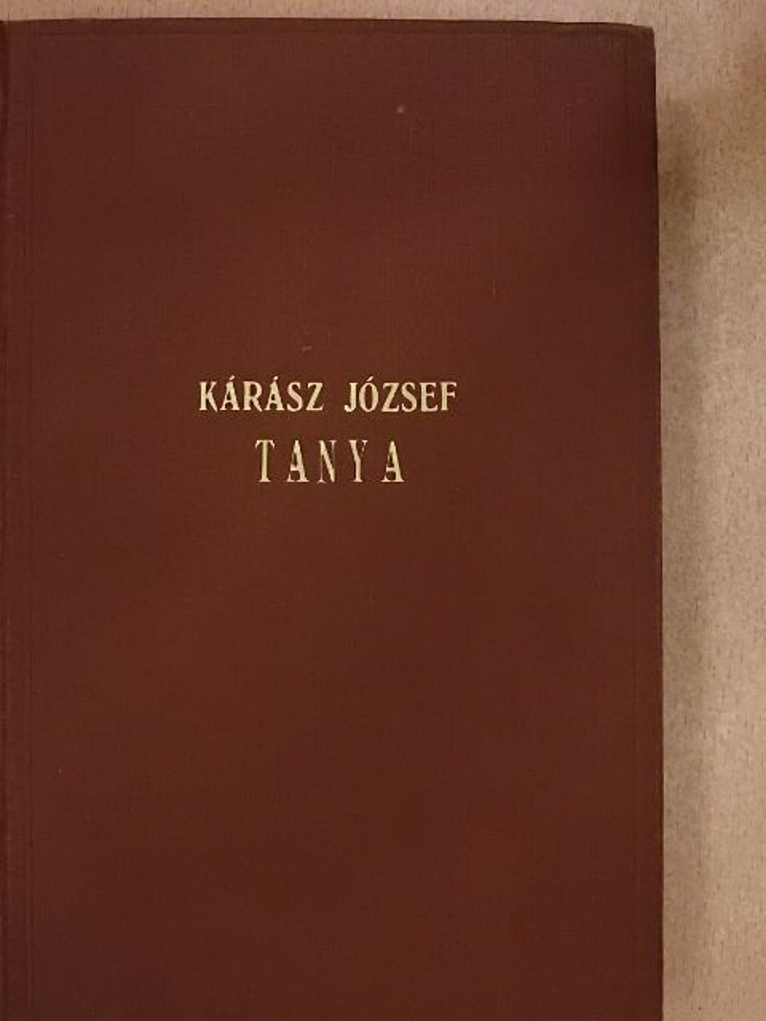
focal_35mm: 50
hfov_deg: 29.1
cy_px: 510
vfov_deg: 38.2
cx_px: 383
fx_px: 1475
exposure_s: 1/80
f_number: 4
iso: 1600
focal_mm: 9
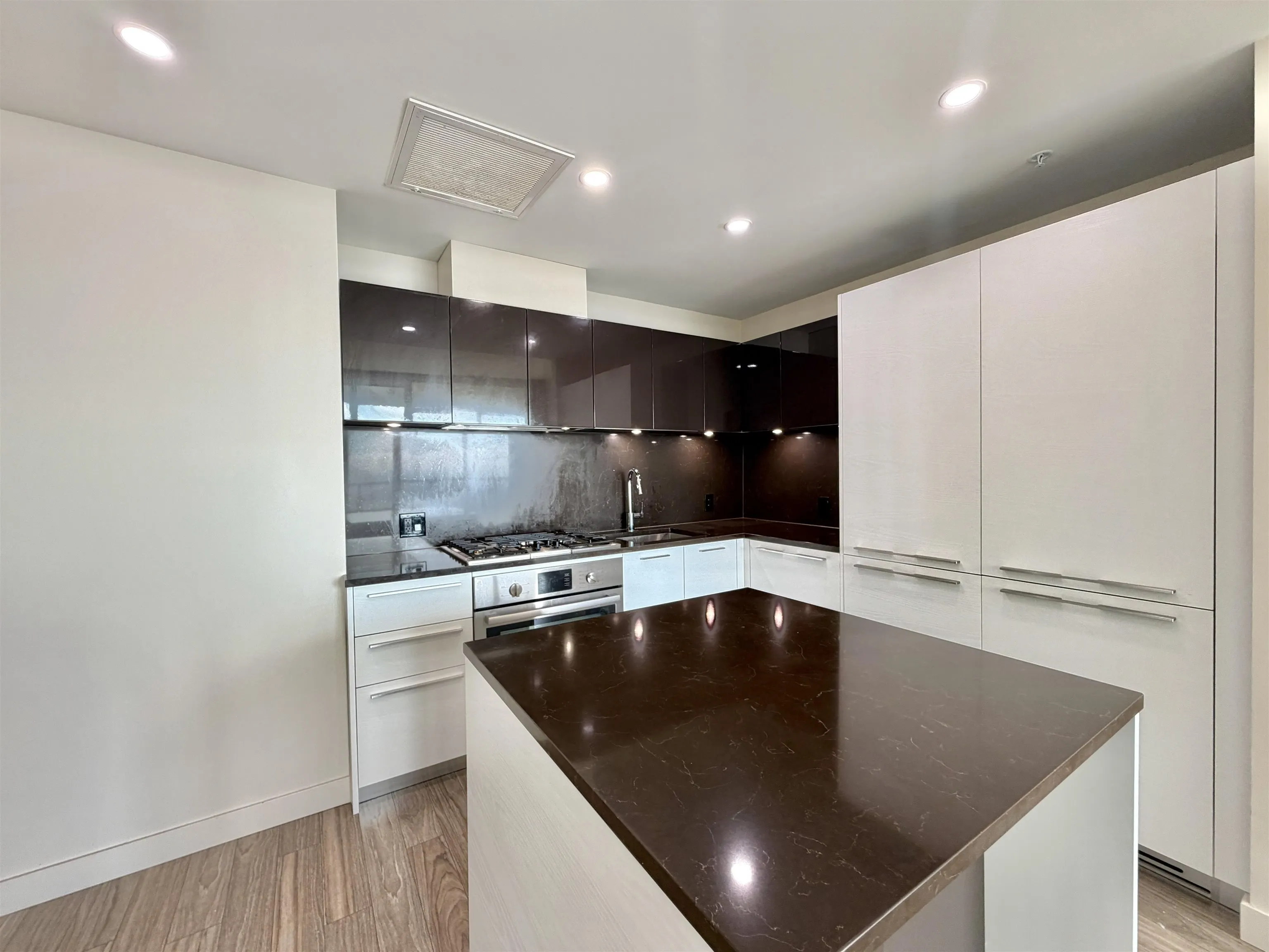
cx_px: 634
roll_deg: +1.4
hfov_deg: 102.1
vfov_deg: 85.7
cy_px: 476
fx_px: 513
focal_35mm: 14
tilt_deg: -2.3
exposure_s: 1/60
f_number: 2.2
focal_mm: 2.22
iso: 160
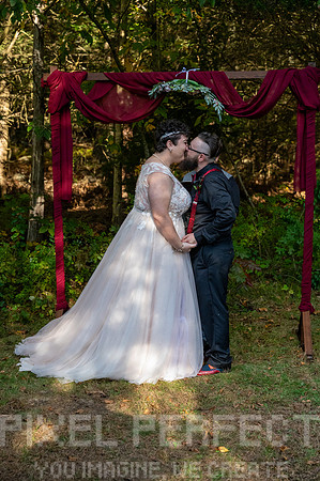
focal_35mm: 54
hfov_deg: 25.0
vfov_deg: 36.9
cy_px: 240
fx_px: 722
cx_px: 160
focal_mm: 54
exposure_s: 1/6400
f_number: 4
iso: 6400
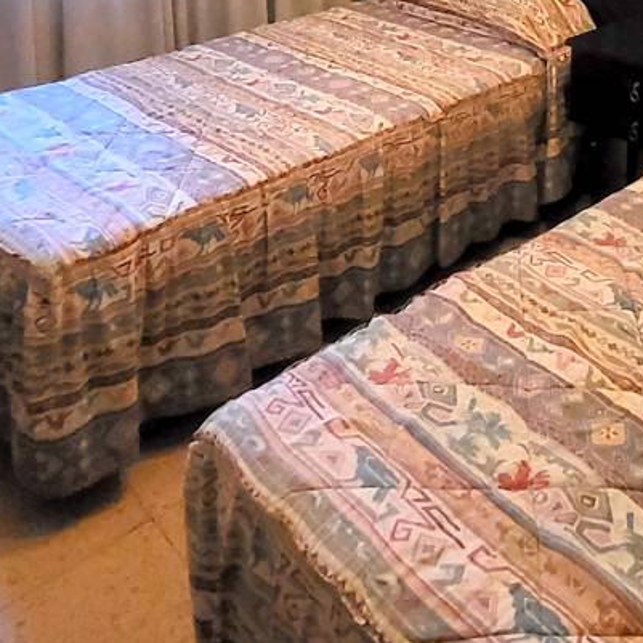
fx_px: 904
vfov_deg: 32.1
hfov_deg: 38.0
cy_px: -140
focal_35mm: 43
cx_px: 495
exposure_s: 1/33.3
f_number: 2.2
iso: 640
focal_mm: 1.74
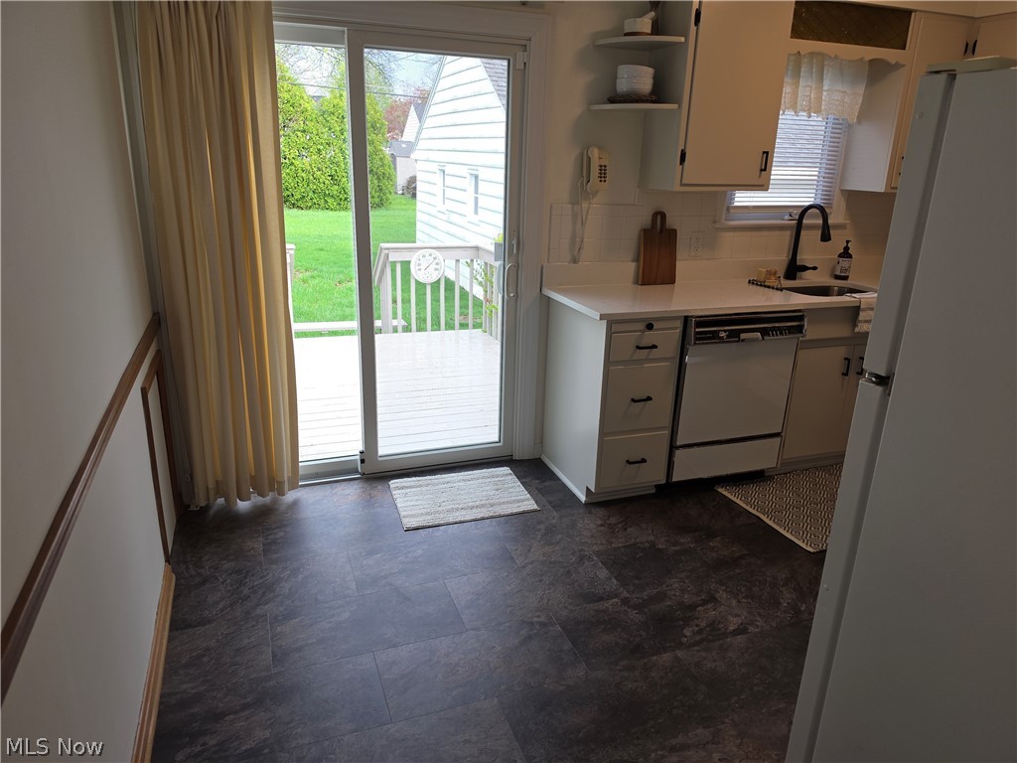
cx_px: 508
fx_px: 676
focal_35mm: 23
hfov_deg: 73.9
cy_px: 382
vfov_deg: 58.9
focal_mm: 6.5
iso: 12
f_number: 1.4
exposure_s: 1/60
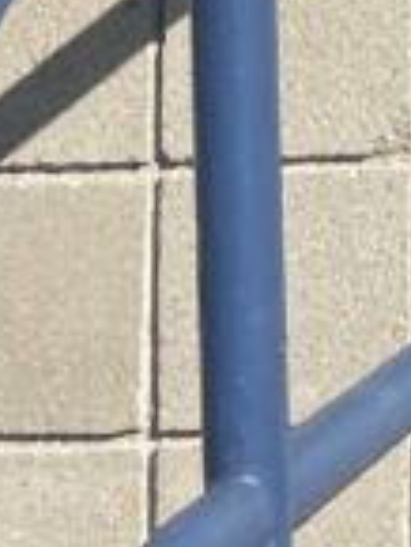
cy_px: -539
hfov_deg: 6.9
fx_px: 2893
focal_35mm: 183
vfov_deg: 10.0
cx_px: 1422
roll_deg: +2.9
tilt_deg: +6.5
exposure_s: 1/4292
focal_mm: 4.2
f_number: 1.6
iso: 32
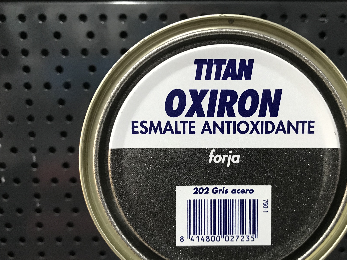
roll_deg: +1.0
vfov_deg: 40.6
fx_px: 351
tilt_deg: -8.4
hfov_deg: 52.2
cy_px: 145
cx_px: 211
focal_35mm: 35
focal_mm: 3.99
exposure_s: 1/14
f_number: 1.8
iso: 100
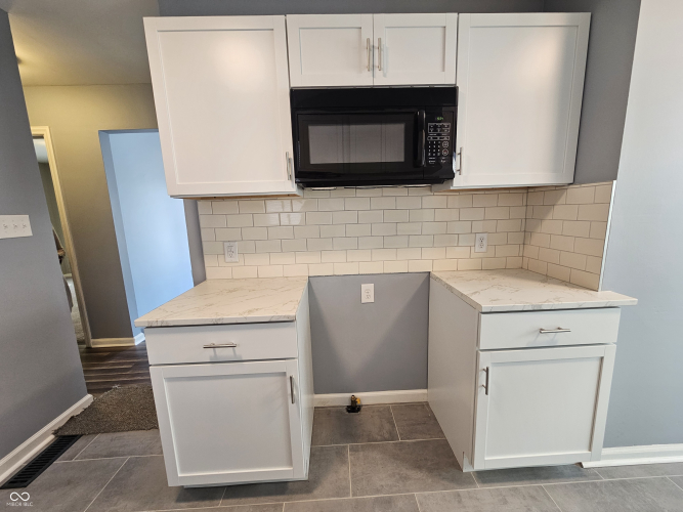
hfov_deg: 106.2
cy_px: 256
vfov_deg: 89.9
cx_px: 342
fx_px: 256
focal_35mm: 13
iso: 125
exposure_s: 1/60
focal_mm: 2.2
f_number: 2.2
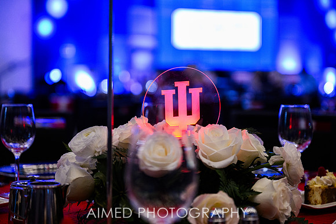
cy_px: 110
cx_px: 166
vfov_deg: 18.3
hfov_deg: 27.2
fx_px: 695
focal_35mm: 74
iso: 2000
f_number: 2.8
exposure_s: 1/200
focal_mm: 70
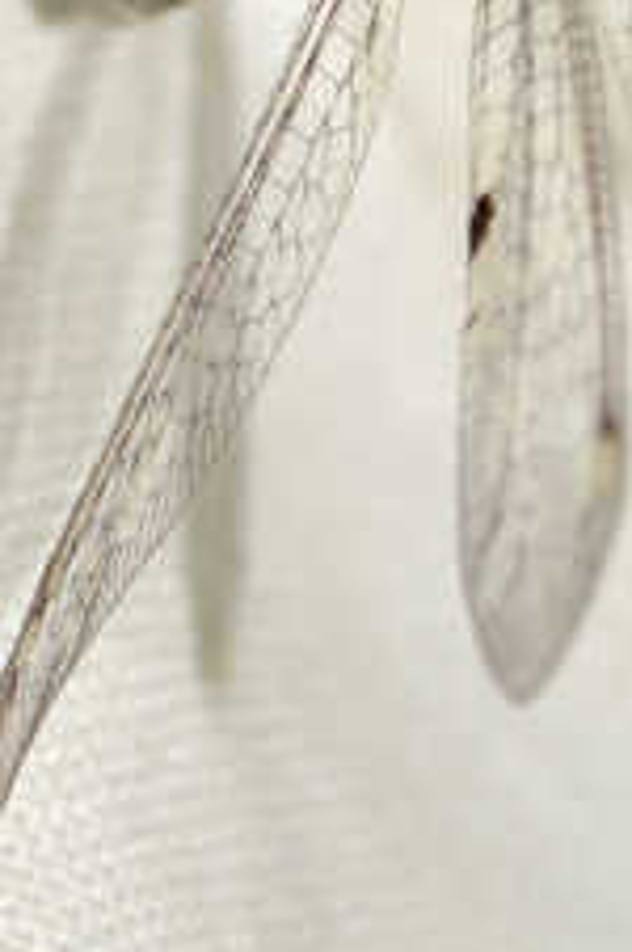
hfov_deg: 3.2
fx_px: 11225
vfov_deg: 4.8
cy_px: -42
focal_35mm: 425
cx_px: 661
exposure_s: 1/200
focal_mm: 100
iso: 100
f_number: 18
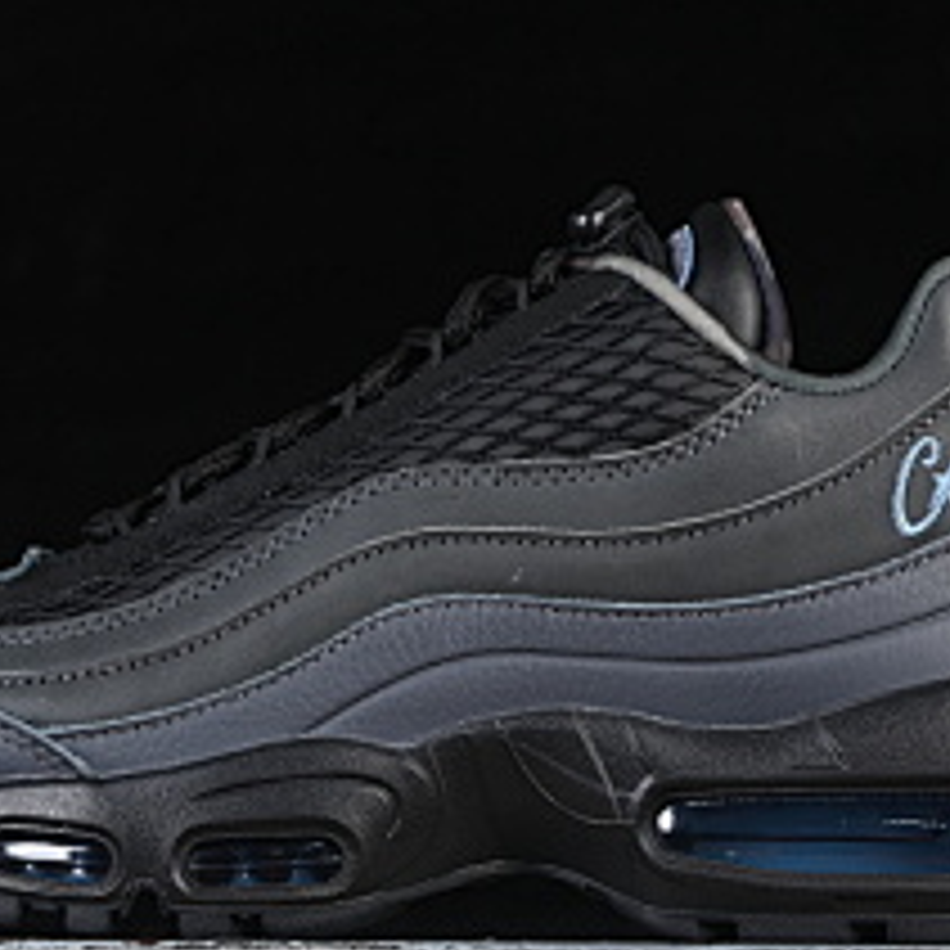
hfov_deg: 11.6
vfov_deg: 11.6
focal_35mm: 151
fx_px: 4688
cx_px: 441
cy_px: 475
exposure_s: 1/60
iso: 160
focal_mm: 50
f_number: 6.3
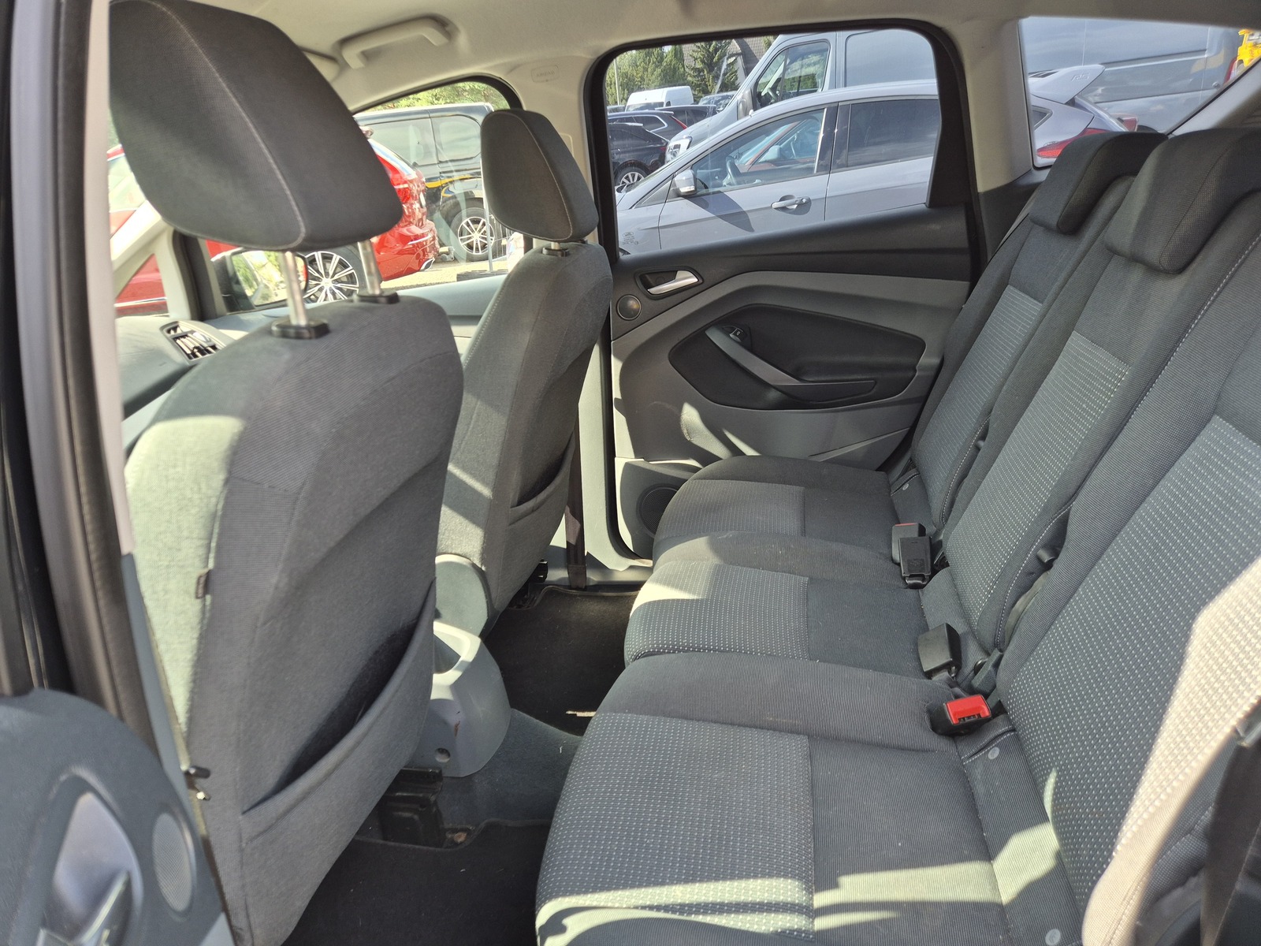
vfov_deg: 58.9
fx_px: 838
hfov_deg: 73.9
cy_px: 473
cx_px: 630
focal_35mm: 23
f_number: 1.8
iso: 50
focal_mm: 5.4
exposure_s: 1/180
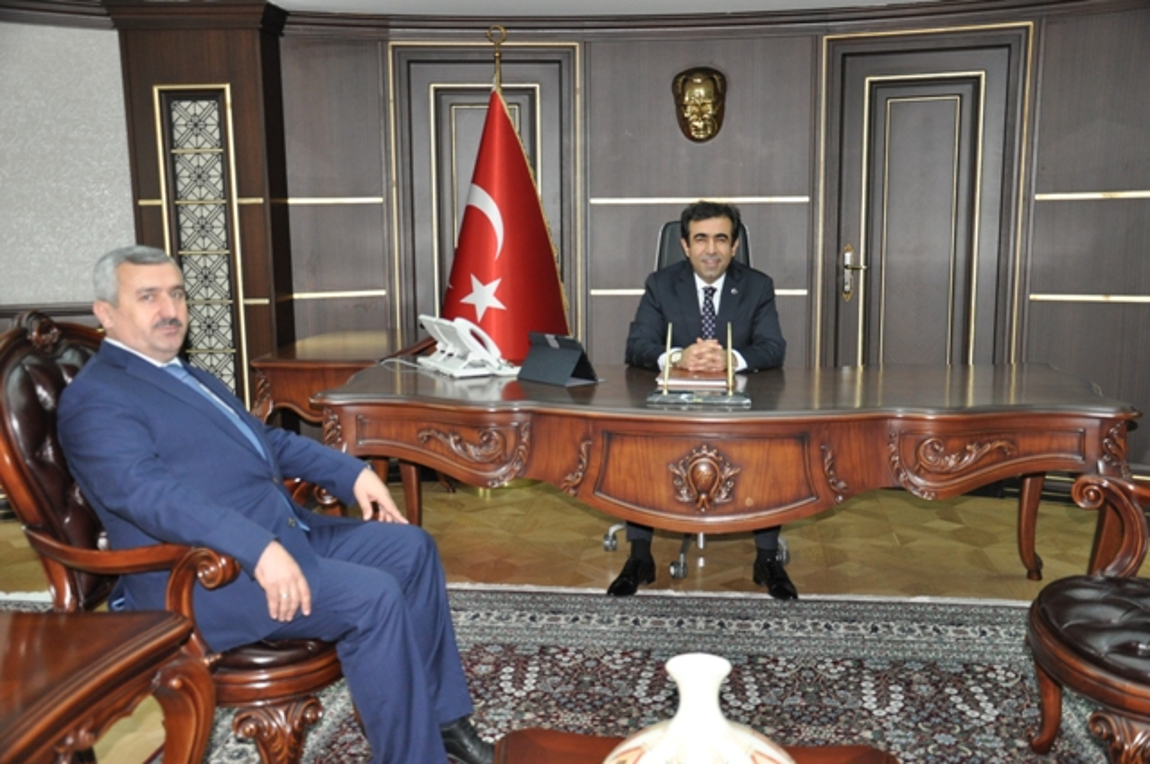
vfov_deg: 36.8
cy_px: 382
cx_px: 575
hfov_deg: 53.2
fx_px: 1149
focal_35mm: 36
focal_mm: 24
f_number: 3.8
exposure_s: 1/60
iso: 800
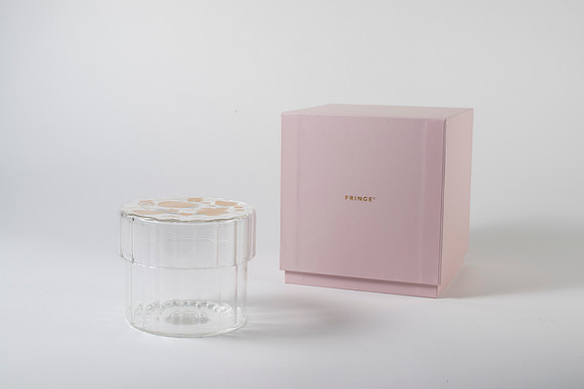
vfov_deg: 26.9
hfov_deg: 39.4
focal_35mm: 50
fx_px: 815
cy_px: 194
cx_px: 292
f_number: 16
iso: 100
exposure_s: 1/200
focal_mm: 50
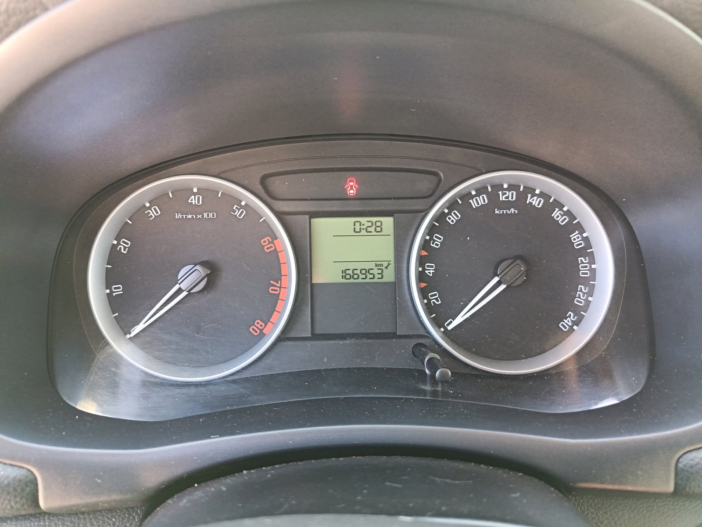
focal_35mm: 24
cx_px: 351
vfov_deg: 56.8
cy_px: 264
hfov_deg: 71.6
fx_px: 487
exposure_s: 1/60
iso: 966
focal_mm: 5.25
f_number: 1.75
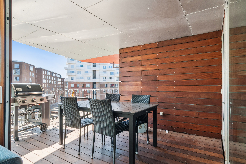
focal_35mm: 19
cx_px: 126
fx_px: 130
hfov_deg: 86.9
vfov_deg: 64.6
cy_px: 83
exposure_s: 1/13
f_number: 10
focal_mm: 12
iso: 200
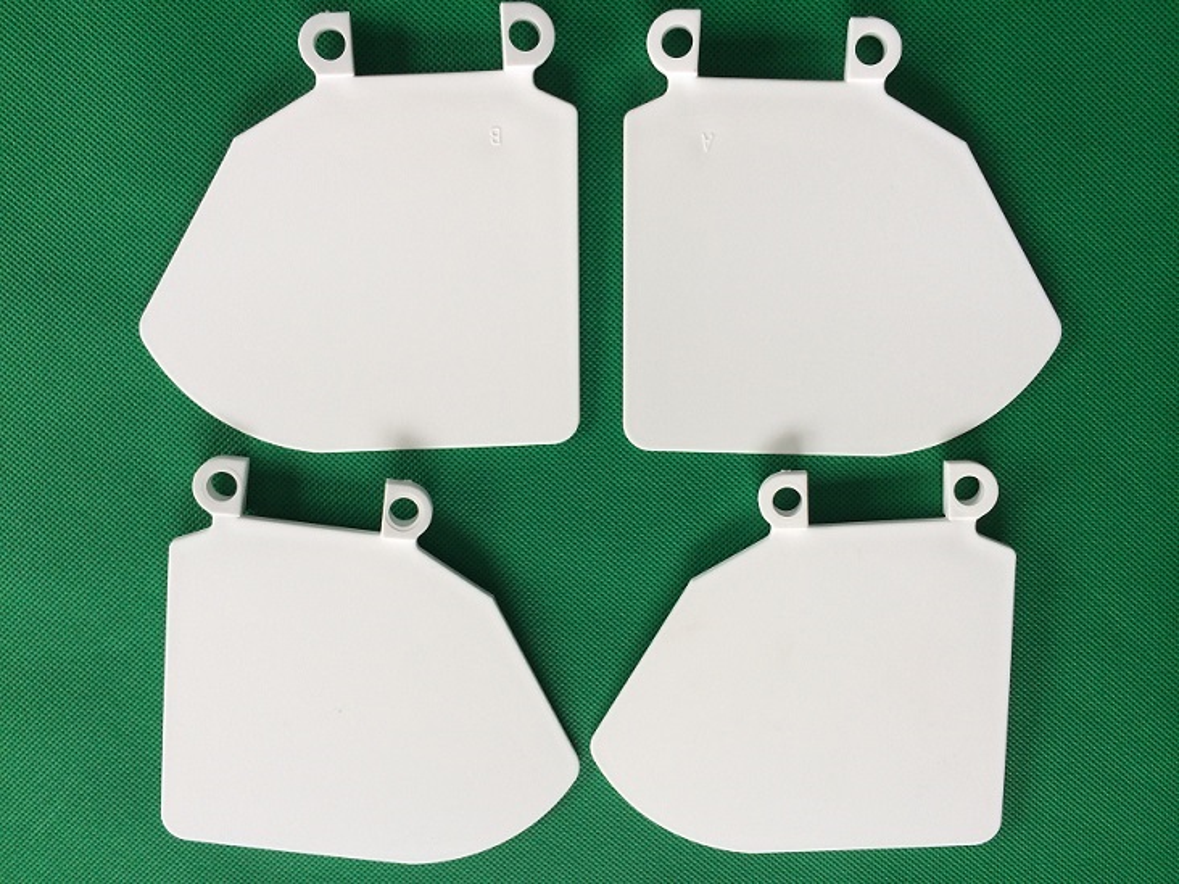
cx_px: 590
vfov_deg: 46.8
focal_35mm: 30
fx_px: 1022
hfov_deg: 60.0
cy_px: 442
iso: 64
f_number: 2.2
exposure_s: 1/120
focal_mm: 4.12
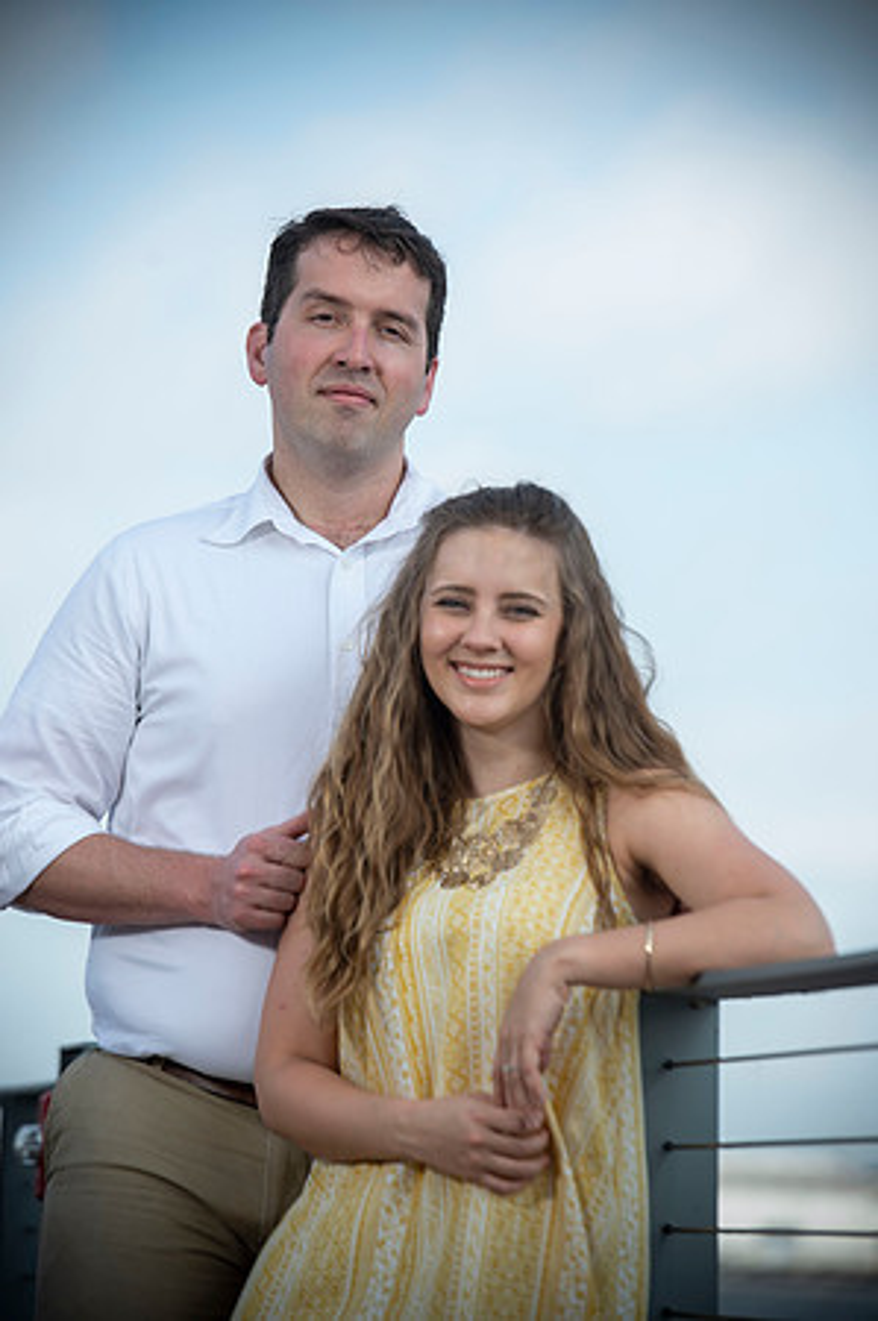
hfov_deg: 7.8
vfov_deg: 11.8
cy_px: 660
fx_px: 6416
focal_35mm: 175
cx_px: 439
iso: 50
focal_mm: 175
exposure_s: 1/200
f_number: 5.6
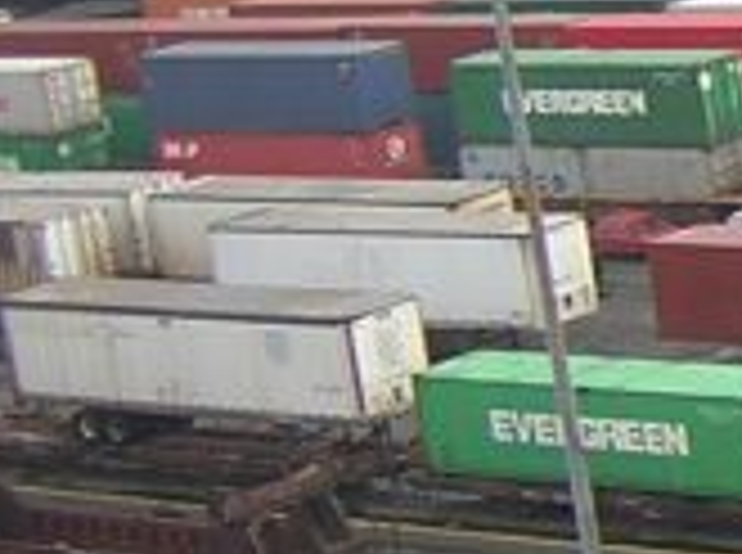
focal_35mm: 175
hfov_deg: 10.5
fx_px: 3743
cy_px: -32
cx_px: 1417
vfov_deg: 8.4
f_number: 2.6
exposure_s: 1/156
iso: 100
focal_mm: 4.7
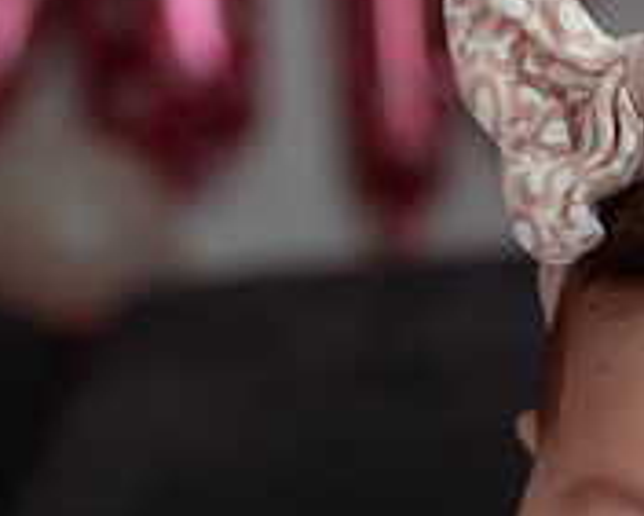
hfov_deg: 16.2
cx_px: 874
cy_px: 591
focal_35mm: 111
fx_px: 2117
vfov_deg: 13.6
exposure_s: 1/250
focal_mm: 35
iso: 800
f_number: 3.2
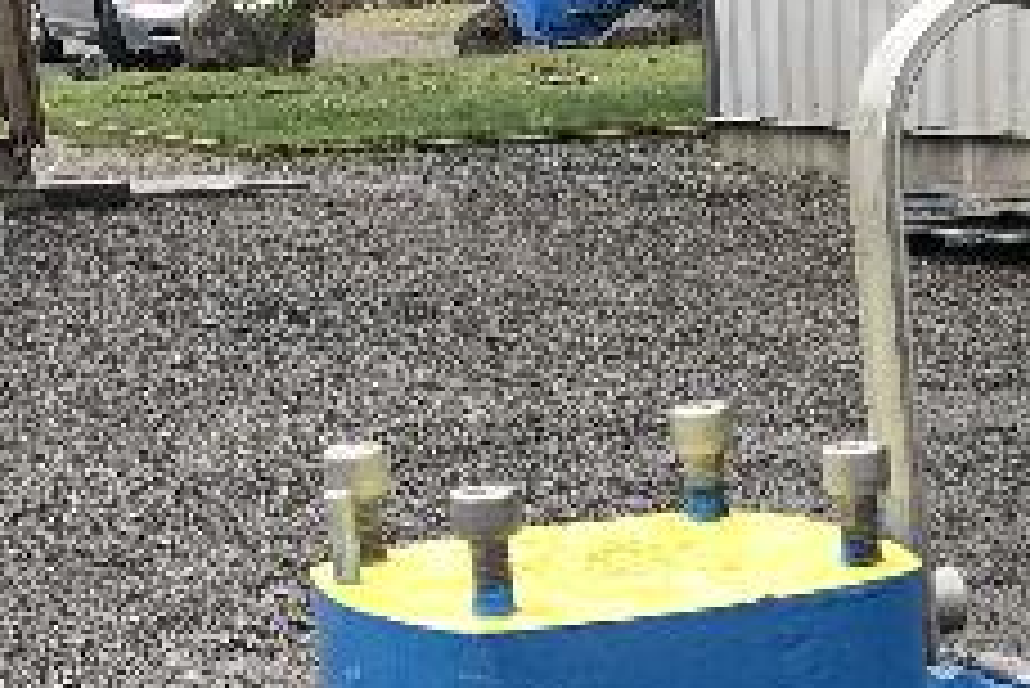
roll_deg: +2.5
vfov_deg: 9.1
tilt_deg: -29.0
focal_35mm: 127
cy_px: 1956
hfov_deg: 16.1
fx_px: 3636
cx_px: 738
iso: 20
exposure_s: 1/585
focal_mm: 3.99
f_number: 1.8
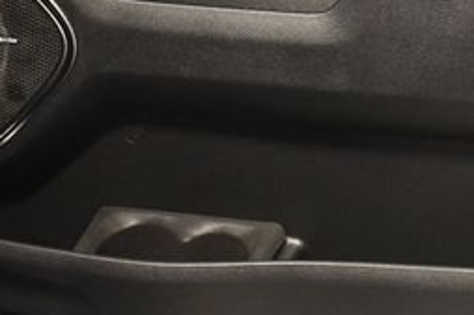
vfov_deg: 19.2
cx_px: 360
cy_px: -24
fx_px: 895
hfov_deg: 29.2
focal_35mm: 68
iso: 4500
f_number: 3.5
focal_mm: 18
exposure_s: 1/60
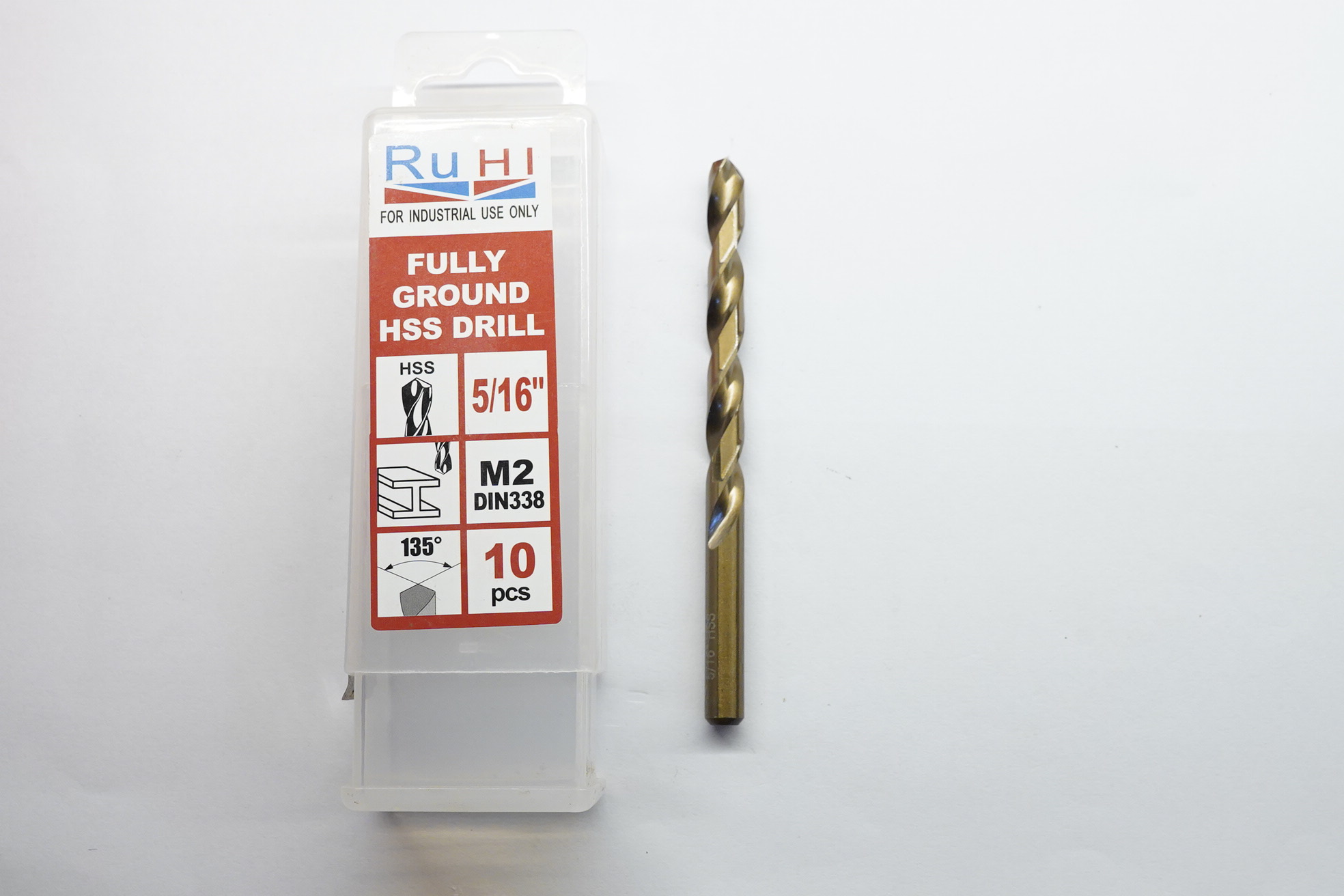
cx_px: 672
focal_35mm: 42
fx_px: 1568
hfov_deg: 46.4
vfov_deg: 31.9
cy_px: 448
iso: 3200
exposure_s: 1/100
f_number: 9
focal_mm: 28
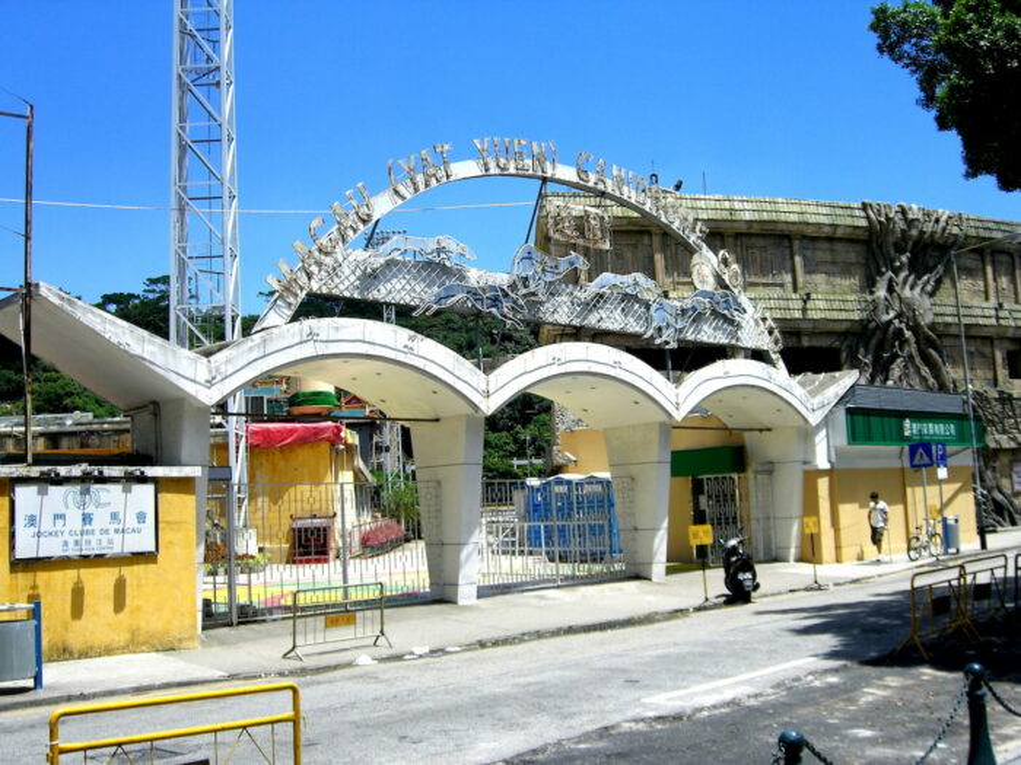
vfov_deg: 37.7
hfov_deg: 49.0
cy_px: 382
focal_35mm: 38
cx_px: 510
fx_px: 1121
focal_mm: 7.9
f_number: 8
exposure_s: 1/200
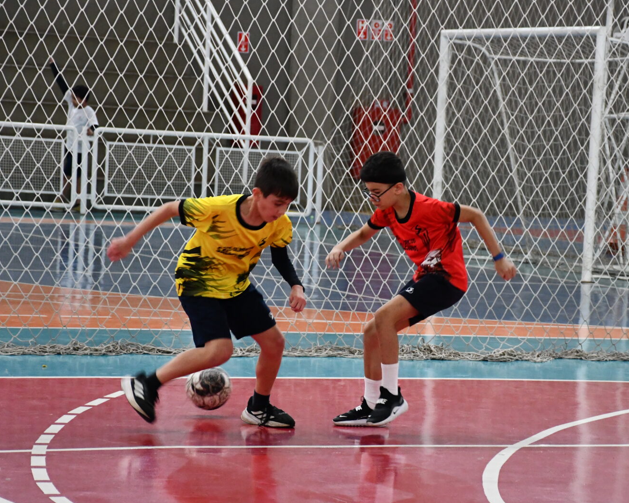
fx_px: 3239
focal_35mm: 174
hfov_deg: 11.1
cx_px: 404
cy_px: 286
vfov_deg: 8.9
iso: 3200
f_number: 5.3
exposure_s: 1/125
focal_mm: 85
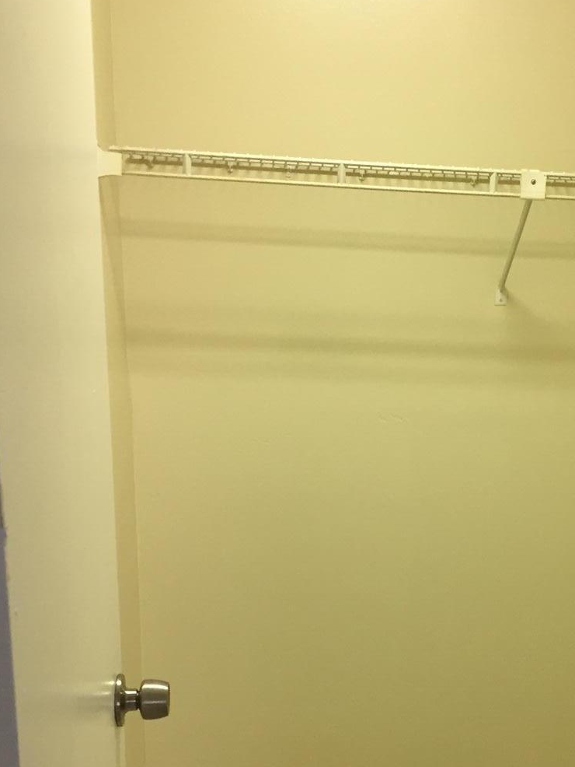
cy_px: 587
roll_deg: -1.6
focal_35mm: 48
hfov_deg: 29.8
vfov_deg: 38.5
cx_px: 435
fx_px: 1063
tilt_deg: -14.1
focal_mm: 4.15
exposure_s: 1/30
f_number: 2.2
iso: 100
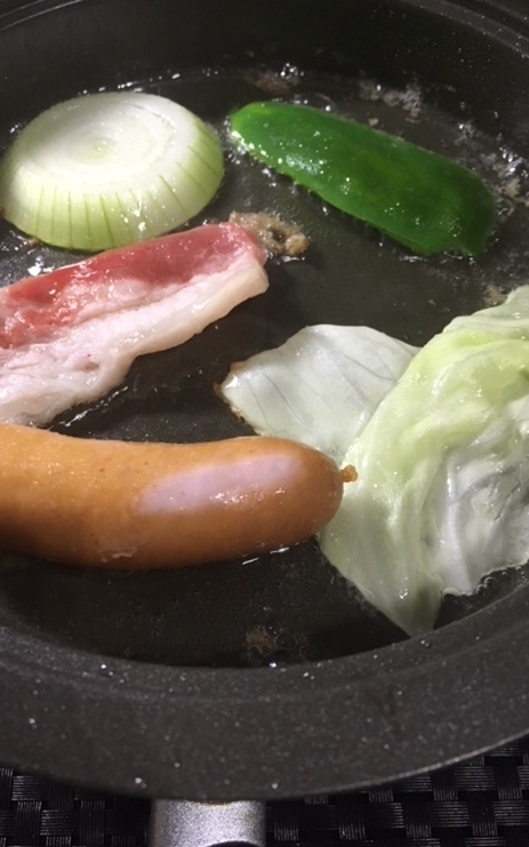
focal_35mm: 31
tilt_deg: -58.7
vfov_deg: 61.2
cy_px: 426
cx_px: 240
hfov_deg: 40.6
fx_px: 715
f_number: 2.2
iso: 125
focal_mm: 4.15
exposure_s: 1/30
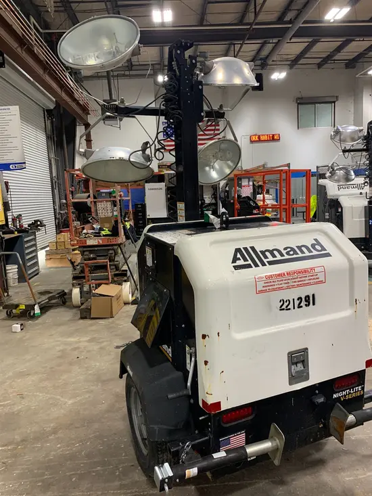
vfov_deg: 67.3
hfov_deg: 53.1
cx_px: 186
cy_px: 248
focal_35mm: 26
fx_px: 372
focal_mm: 4.25
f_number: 1.8
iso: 125
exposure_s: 1/60
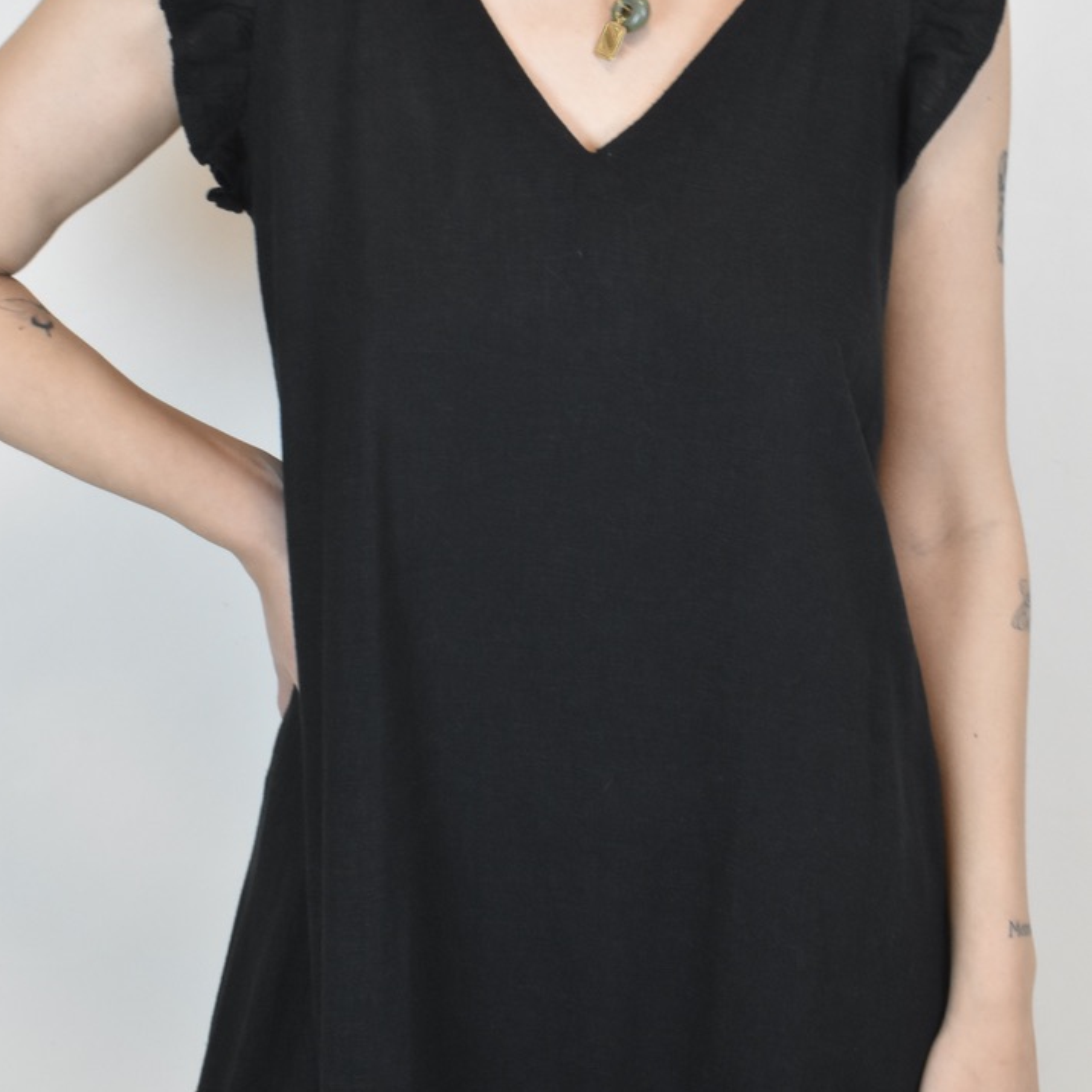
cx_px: 541
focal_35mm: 68
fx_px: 2414
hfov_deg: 25.5
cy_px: 375
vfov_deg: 25.4
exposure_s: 1/25
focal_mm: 35
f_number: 18
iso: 1600
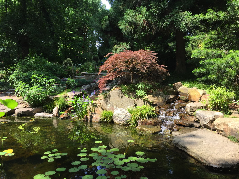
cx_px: 120
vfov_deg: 48.2
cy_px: 90
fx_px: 200
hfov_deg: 61.7
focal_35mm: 29
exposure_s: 1/408
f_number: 2.2
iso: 32
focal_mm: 4.15
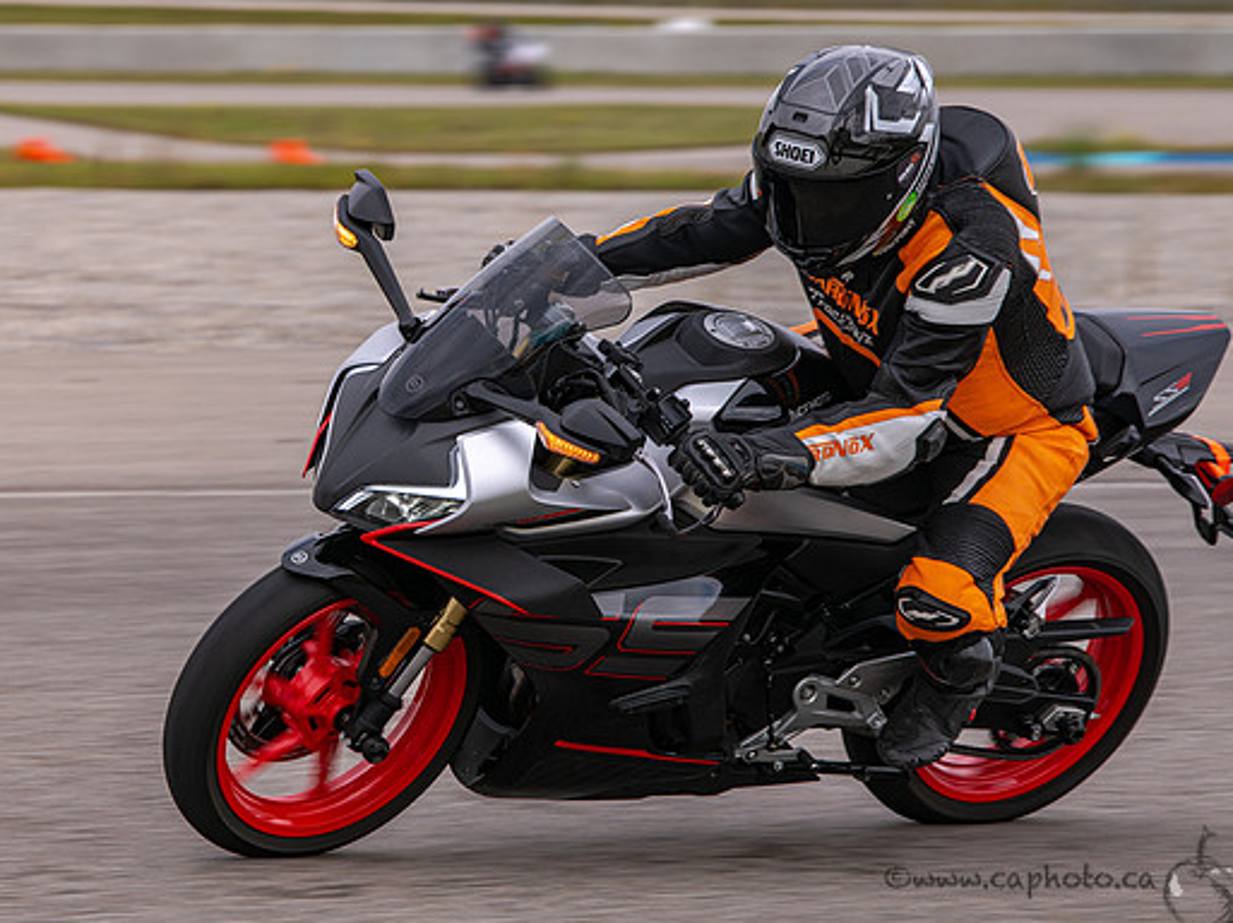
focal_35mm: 260
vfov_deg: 5.7
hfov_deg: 7.6
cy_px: 372
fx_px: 9255
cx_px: 420
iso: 140
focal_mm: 200
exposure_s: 1/250
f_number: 9
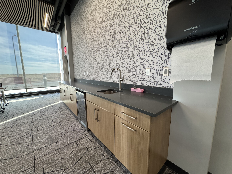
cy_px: 87
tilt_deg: -9.2
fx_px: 94
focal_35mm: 14
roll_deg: +0.1
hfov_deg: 102.1
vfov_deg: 85.7
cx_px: 116
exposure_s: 1/87
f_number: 2.2
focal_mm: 2.22
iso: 320
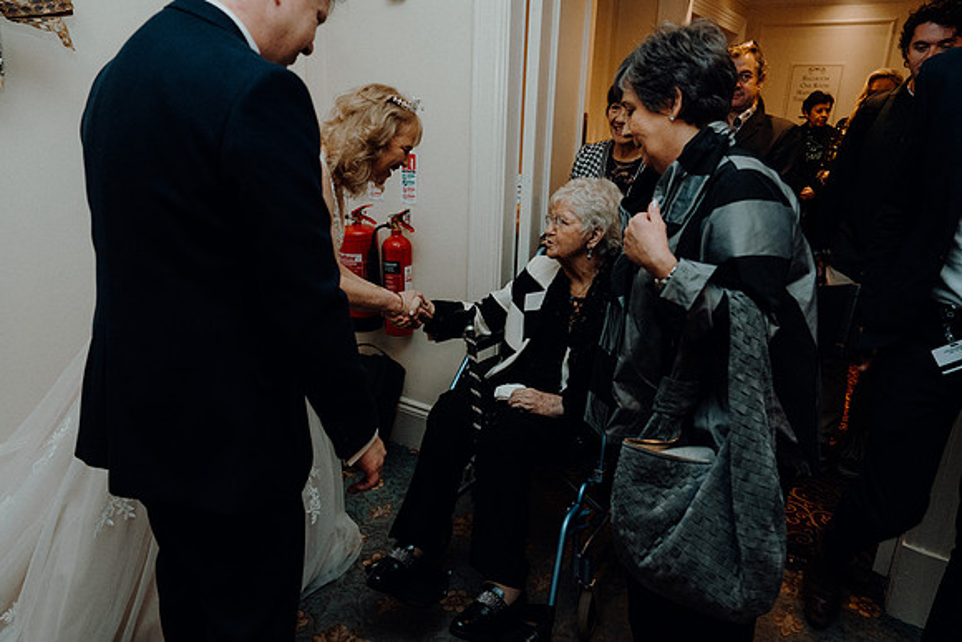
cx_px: 481
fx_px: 641
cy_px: 321
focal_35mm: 24
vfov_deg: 53.2
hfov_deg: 73.7
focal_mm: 24
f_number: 3.5
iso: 2500
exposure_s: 1/200
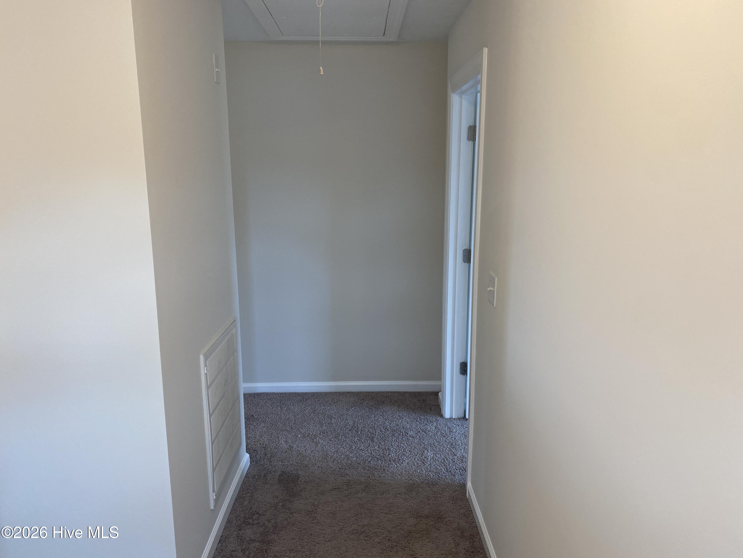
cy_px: 279
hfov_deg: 67.3
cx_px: 372
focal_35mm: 26
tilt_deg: -10.2
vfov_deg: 53.1
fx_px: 558
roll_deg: +0.9
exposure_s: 1/120
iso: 125
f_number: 1.8
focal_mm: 4.25
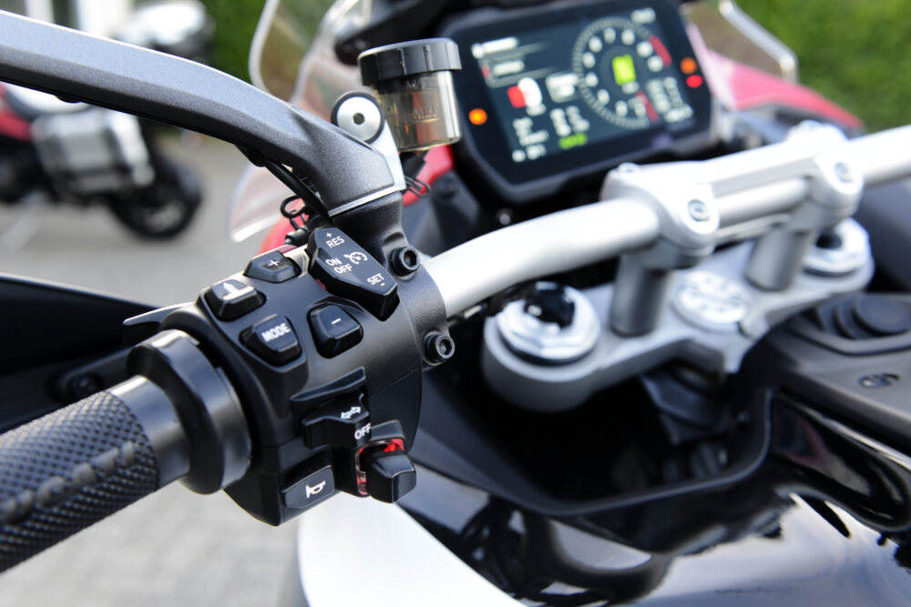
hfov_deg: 50.7
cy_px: 304
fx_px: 962
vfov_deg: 35.1
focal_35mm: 38
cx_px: 456
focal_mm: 38
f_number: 5
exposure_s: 1/80
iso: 800
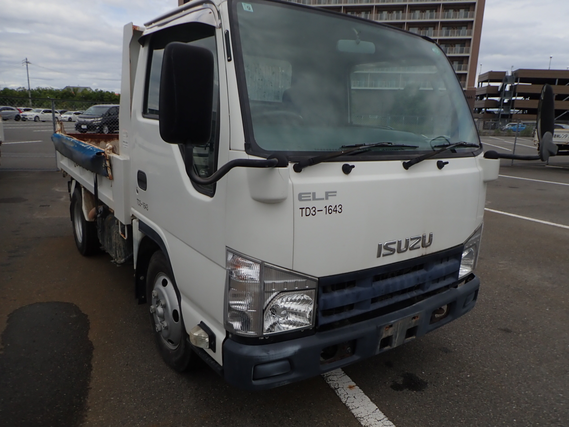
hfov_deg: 69.4
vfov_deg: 54.9
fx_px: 411
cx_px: 284
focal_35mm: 25
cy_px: 214
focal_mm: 4.5
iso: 100
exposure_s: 1/250
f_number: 8
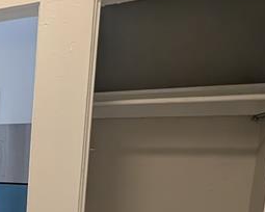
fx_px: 369
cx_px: -113
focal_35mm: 47
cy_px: 200
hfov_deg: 28.7
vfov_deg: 30.4
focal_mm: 2.02
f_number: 1.7
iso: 50
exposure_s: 1/140
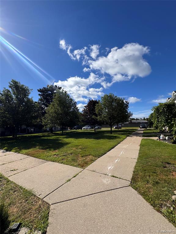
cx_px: 88
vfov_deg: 102.1
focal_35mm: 14
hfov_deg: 85.7
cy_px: 117
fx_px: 95
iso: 50
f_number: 2.2
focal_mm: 2.22
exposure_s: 1/2415
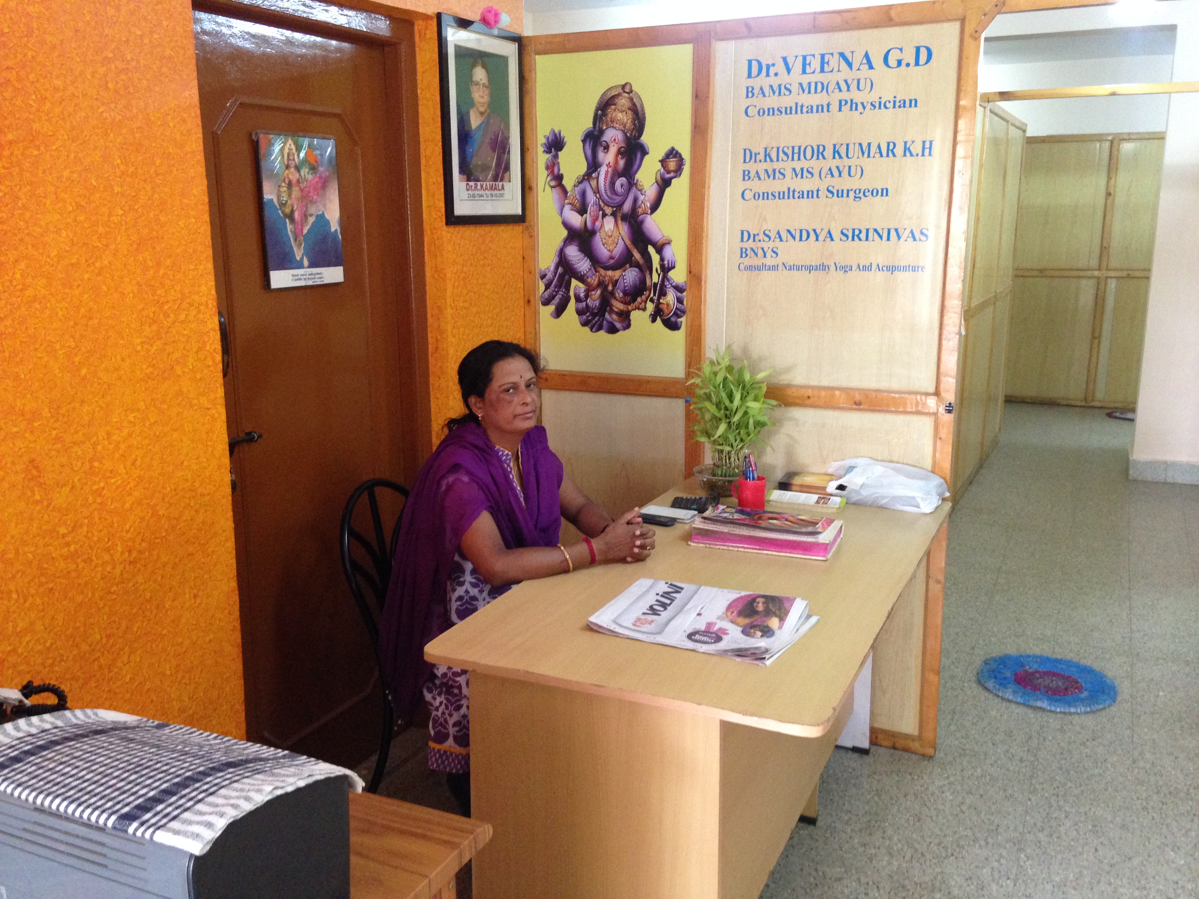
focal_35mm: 33
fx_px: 1143
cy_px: 450
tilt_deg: -14.2
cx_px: 600
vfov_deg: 42.9
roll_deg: +1.3
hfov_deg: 55.4
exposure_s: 1/20
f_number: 2.4
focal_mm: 4.12
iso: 320
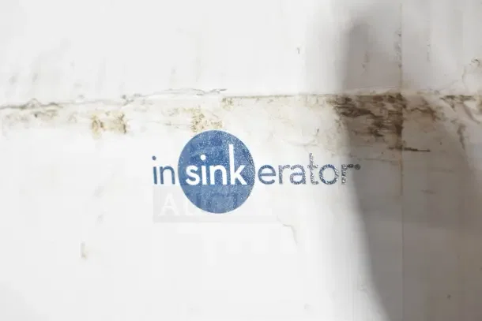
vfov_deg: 26.5
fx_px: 683
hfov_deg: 38.9
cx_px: 241
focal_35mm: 51
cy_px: 160
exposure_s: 1/160
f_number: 6.3
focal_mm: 34
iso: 1600
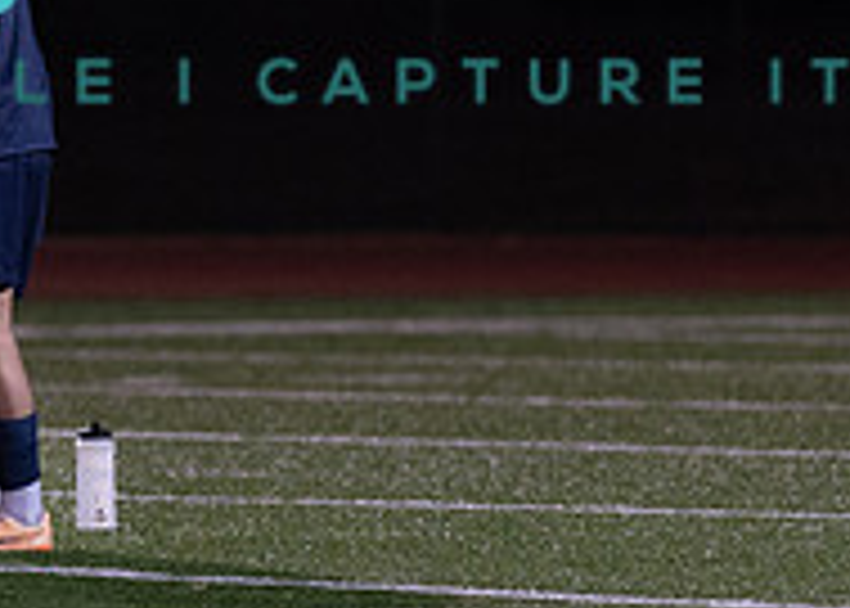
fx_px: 21847
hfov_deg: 2.2
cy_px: 153
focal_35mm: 905
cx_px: -580
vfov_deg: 1.6
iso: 1250
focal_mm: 135
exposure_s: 1/1250
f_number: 1.8
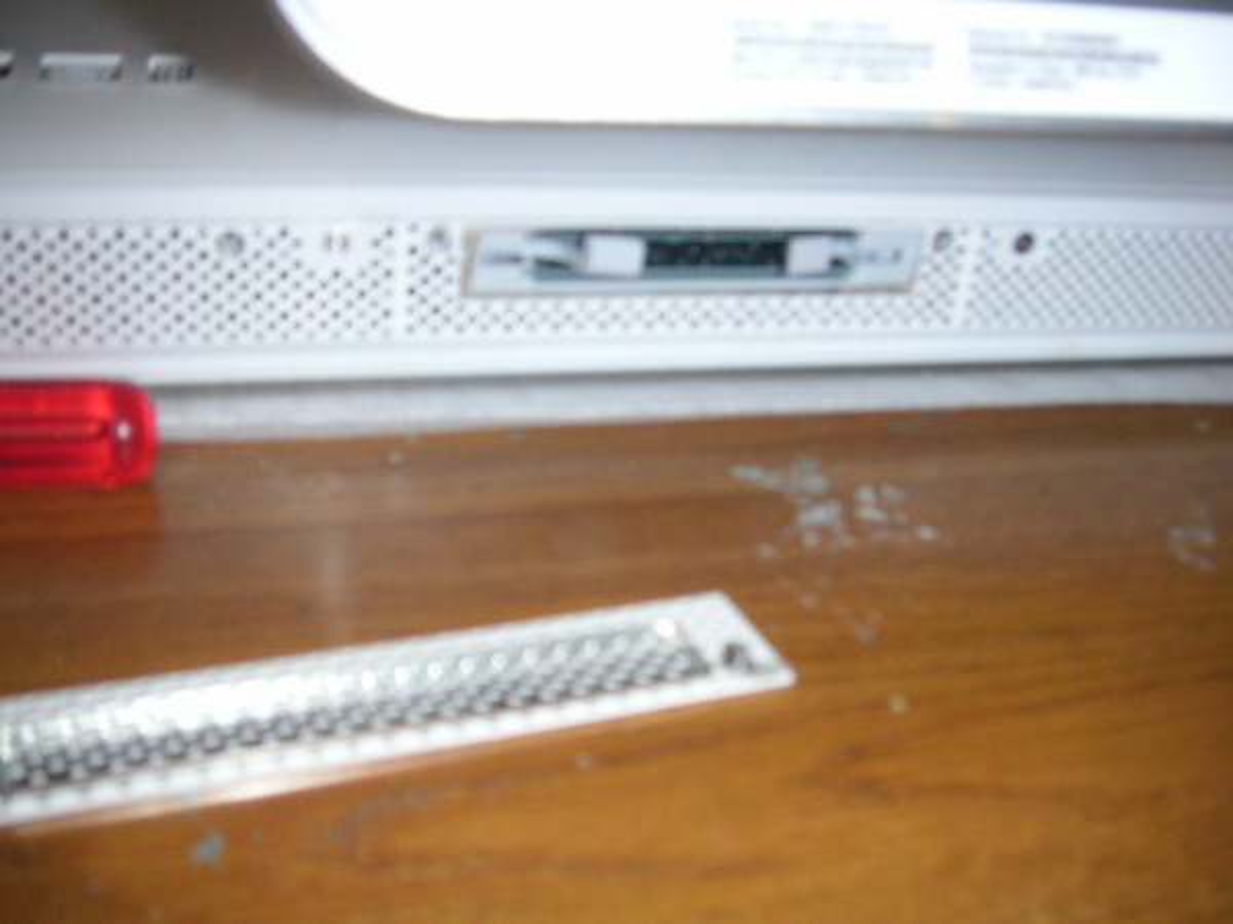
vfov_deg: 37.7
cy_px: 462
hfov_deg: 49.0
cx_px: 616
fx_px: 1354
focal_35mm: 38
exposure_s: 1/45
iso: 160
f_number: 2.8
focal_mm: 6
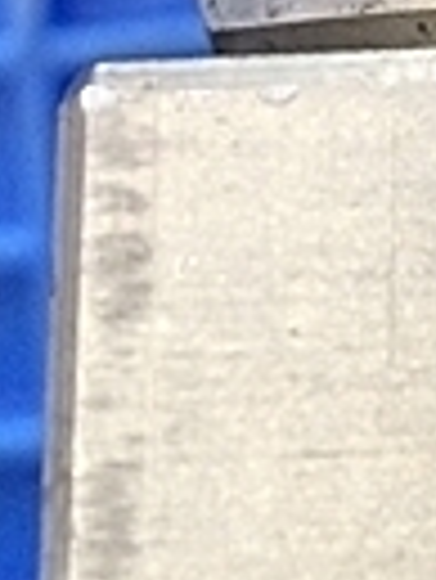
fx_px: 2414
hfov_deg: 9.7
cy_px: -391
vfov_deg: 12.7
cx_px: 841
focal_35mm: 144
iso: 50
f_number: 2.2
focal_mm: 4.15
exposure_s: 1/30
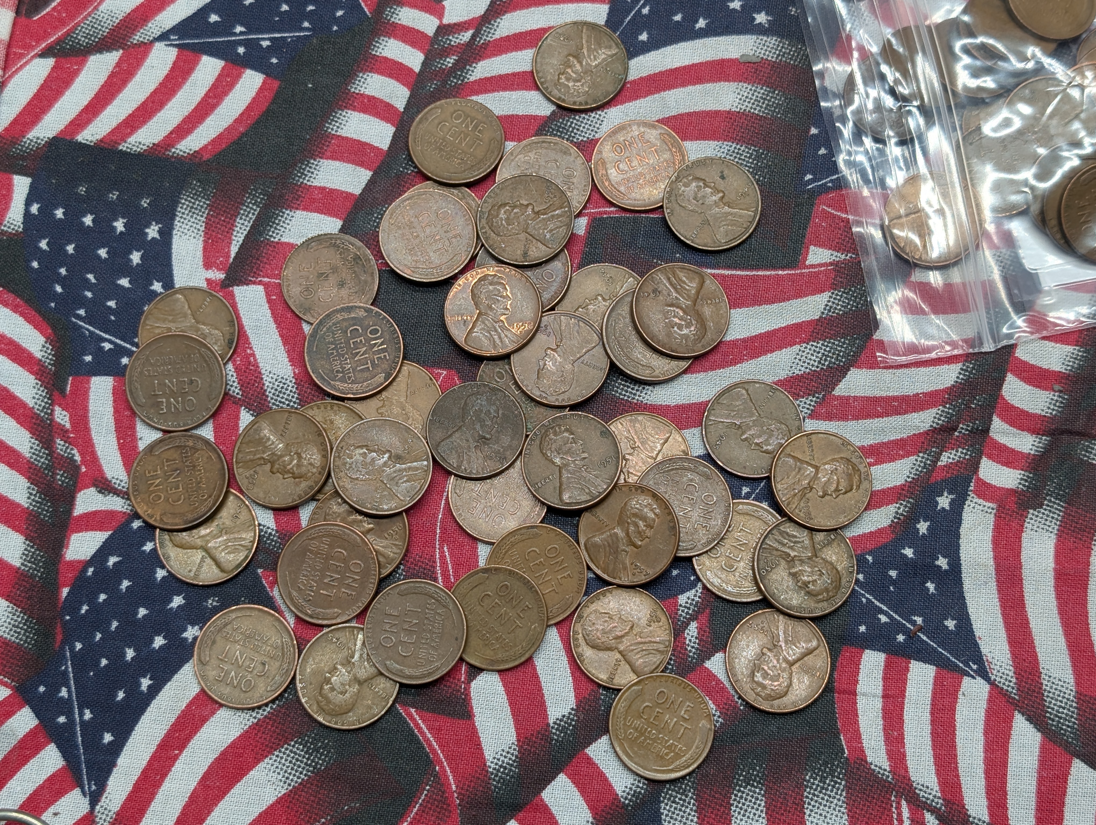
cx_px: 548
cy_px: 412
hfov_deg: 38.9
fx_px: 1554
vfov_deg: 29.7
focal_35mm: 49
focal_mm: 6.9
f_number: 1.68
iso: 29
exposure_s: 1/63
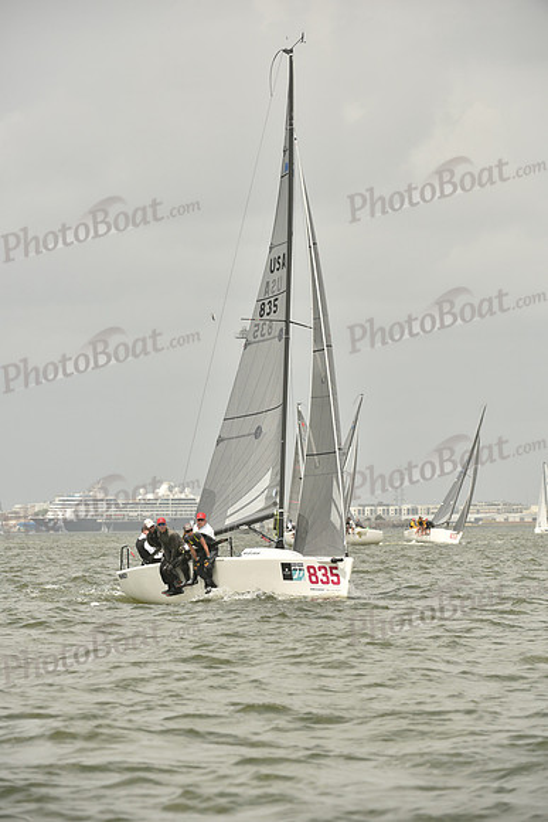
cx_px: 274
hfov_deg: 6.2
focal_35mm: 220
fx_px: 5020
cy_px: 411
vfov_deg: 9.4
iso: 320
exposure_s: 1/1250
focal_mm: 220
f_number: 7.1
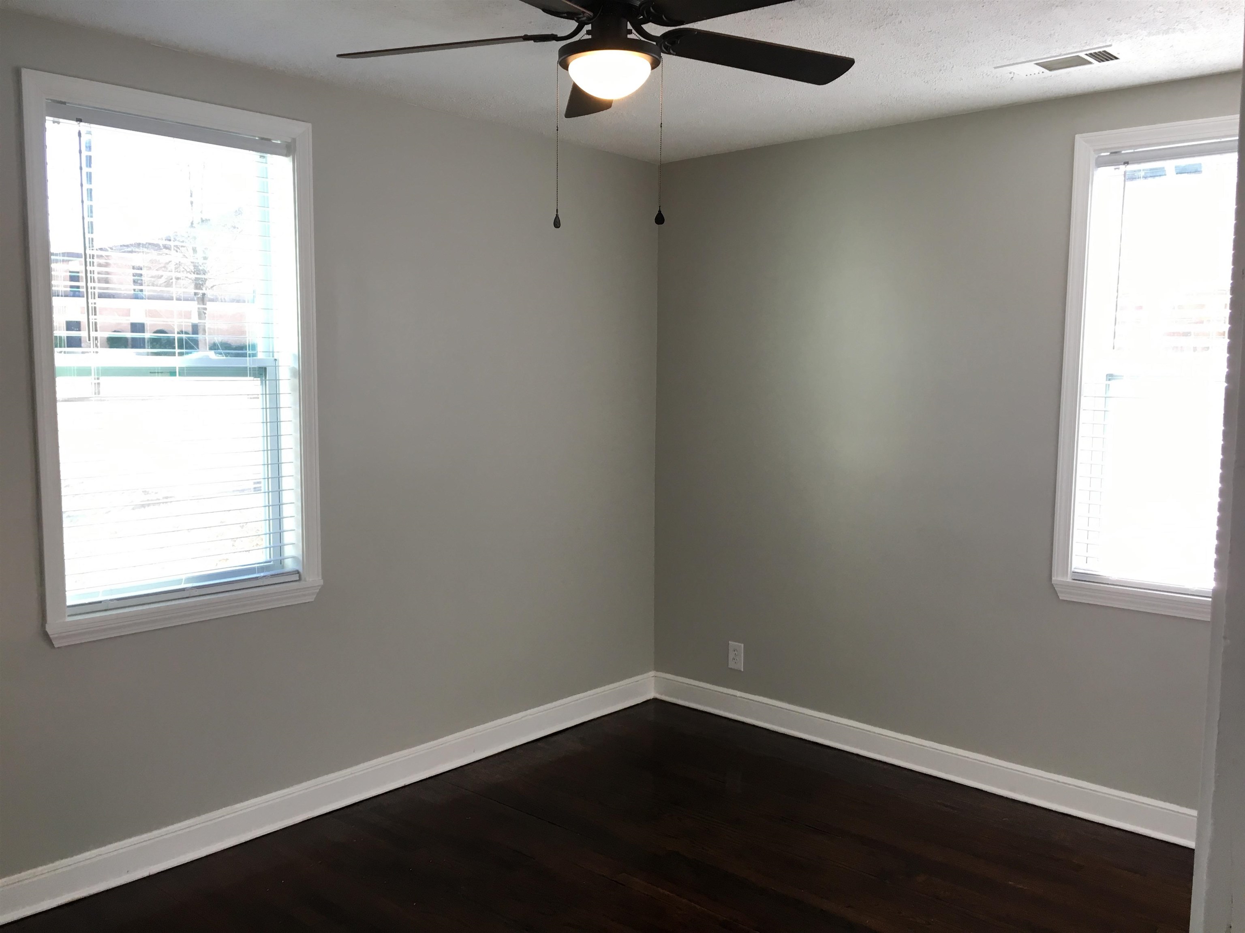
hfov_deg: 61.7
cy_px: 466
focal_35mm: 29
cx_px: 622
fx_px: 1043
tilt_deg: -5.4
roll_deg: -0.1
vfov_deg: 48.2
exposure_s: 1/40
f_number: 2.2
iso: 25
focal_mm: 4.15
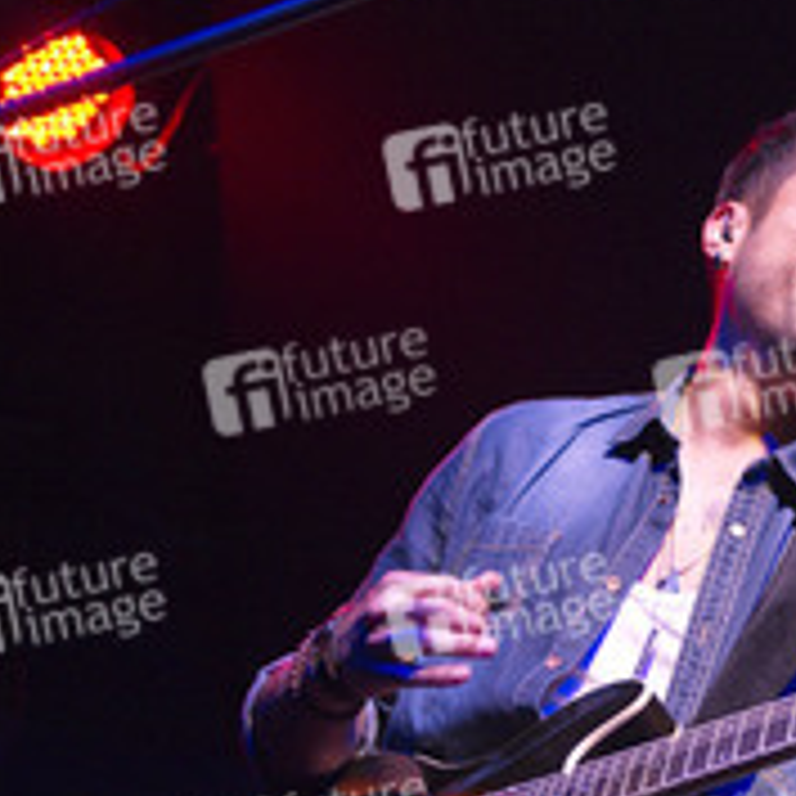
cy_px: 495
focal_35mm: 104
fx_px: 2706
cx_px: 827
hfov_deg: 16.3
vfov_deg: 16.7
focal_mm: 48
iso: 3200
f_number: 2.8
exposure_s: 1/125
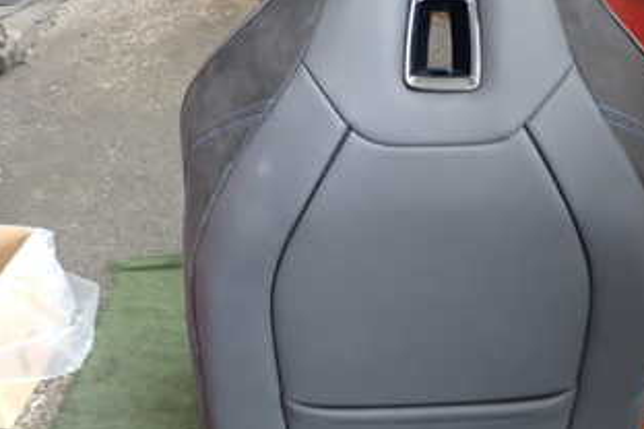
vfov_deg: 27.0
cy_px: 196
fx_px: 894
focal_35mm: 50
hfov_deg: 39.2
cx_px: 419
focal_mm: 4.5
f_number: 2
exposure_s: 1/30
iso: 250
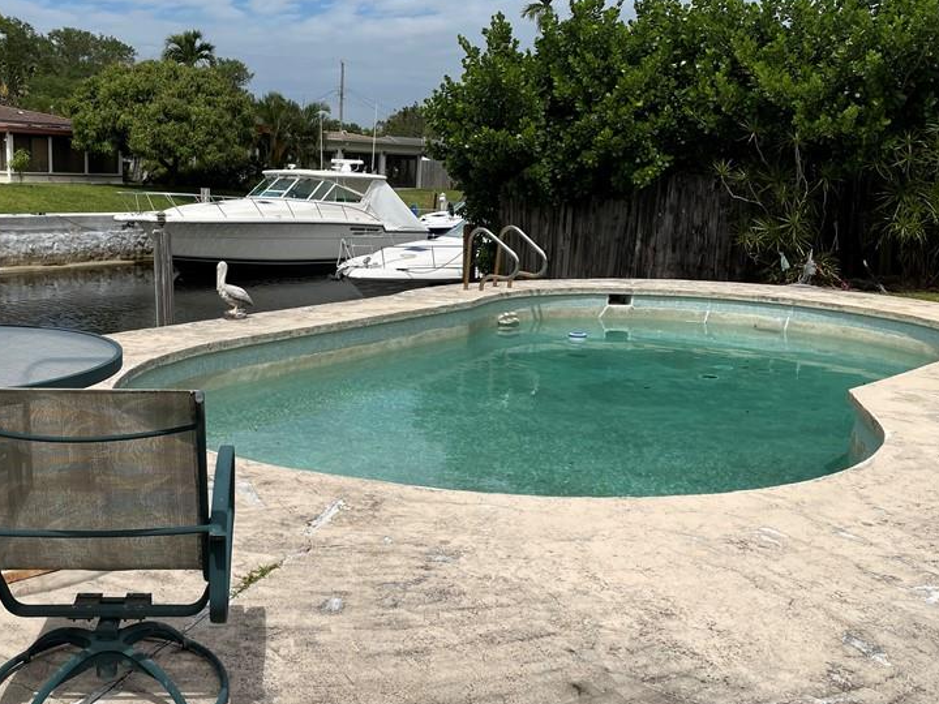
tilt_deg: -7.9
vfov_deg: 38.6
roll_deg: -1.5
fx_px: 1004
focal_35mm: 37
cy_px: 327
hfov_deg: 49.6
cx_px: 342
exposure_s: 1/7299
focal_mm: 4.2
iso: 32
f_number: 1.6
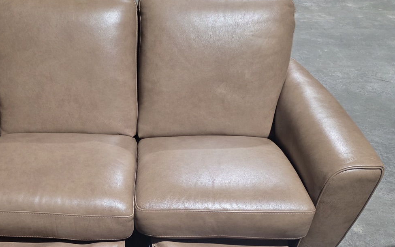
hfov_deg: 48.6
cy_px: 225
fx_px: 431
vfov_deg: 30.5
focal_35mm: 40
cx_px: 139
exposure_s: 1/120
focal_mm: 6.3
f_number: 1.7
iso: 400
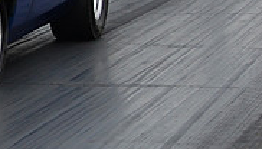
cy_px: -16
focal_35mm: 275
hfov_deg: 7.7
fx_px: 1911
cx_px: -132
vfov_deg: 4.4
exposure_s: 1/1000
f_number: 5.6
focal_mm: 55
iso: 400
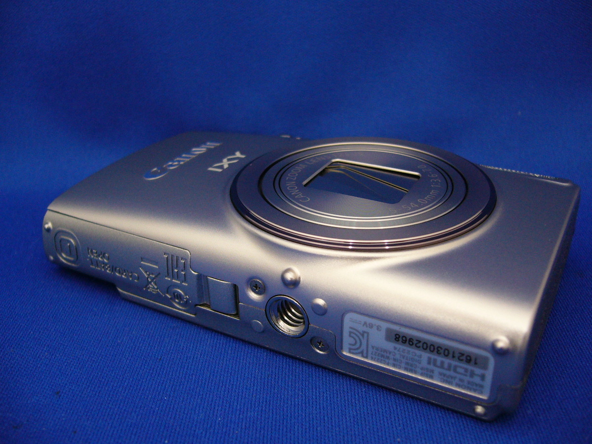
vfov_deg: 40.7
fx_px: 599
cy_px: 222
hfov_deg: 52.6
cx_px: 296
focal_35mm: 35
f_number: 2.8
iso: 200
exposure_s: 1/30
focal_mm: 5.8
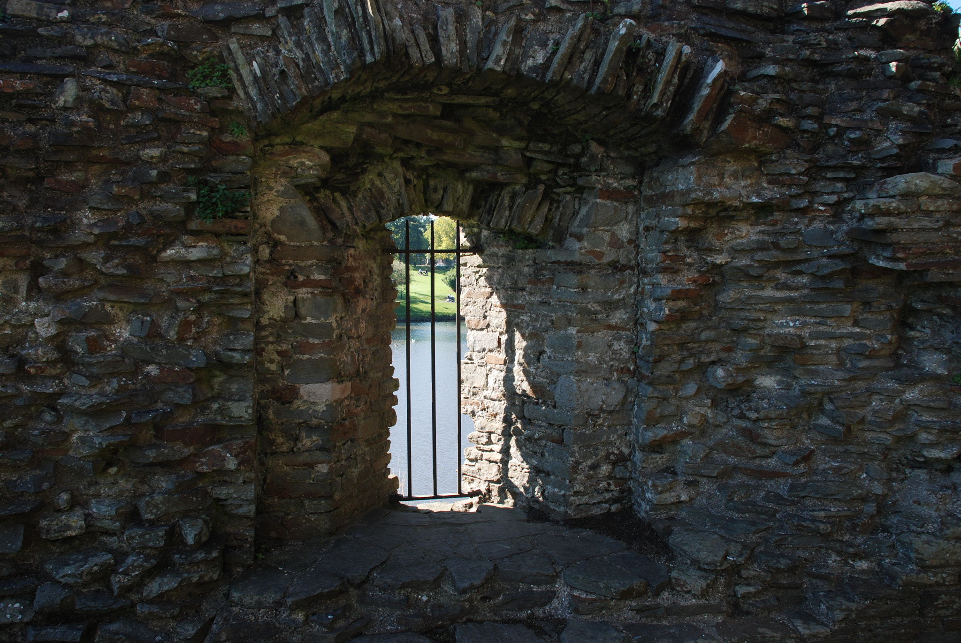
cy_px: 322
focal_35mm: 27
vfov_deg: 48.1
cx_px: 480
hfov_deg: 67.3
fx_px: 722
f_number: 5
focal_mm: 18
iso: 100
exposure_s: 1/100
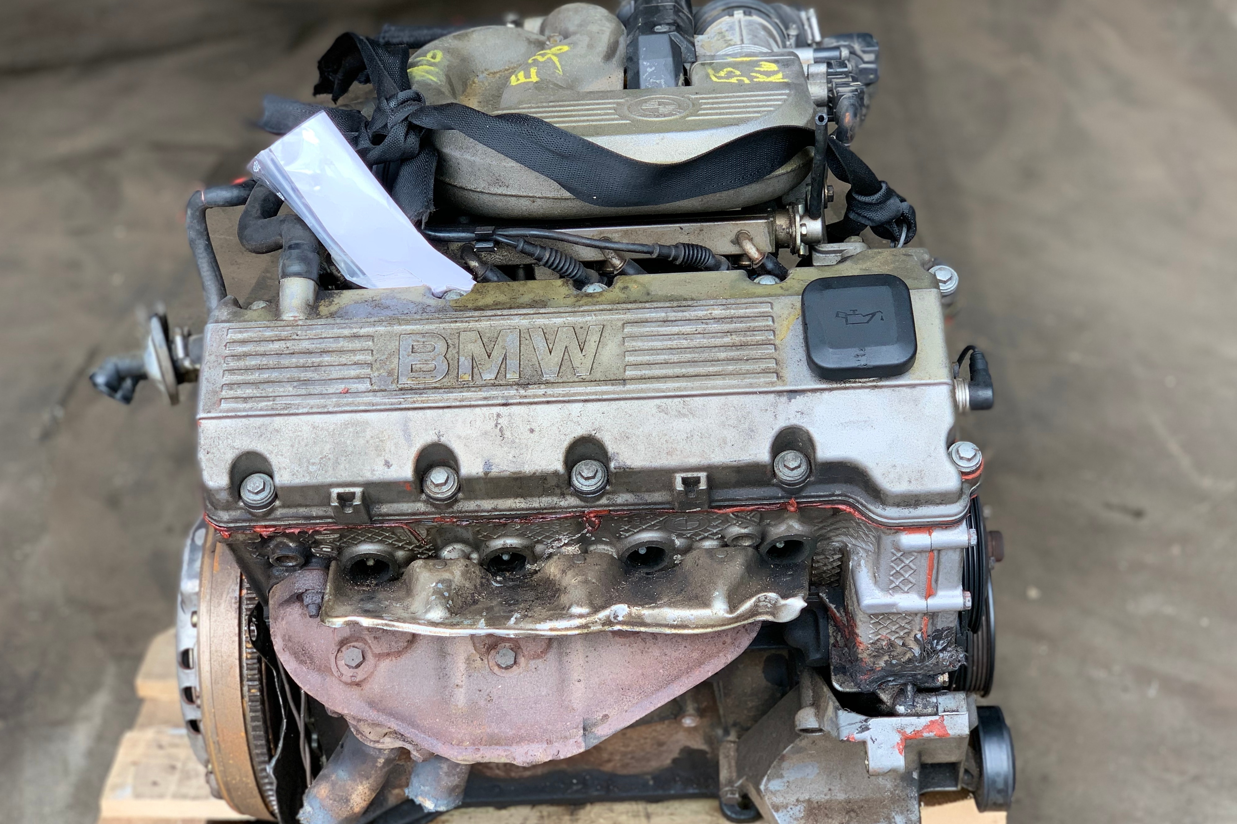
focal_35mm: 55
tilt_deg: -28.4
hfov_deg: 36.2
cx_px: 628
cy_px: 419
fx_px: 1890
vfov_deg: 24.6
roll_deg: -0.5
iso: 40
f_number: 2.4
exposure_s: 1/122
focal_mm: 6
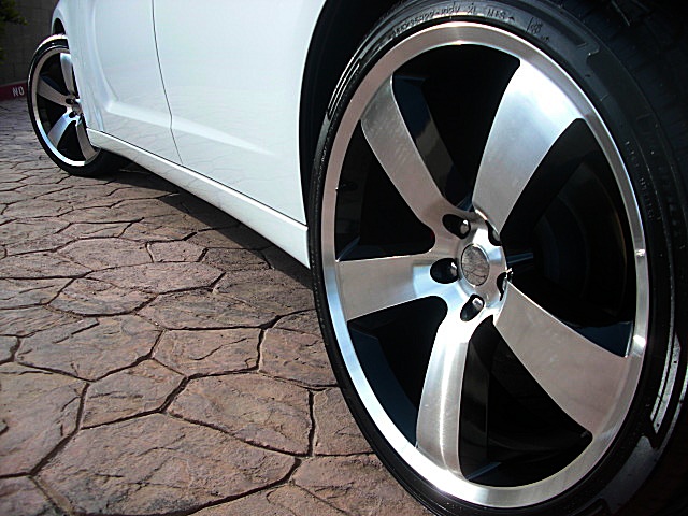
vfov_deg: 39.7
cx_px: 344
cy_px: 258
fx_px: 716
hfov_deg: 51.4
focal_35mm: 36
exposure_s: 1/320
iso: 50
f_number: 2.8
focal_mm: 6.3
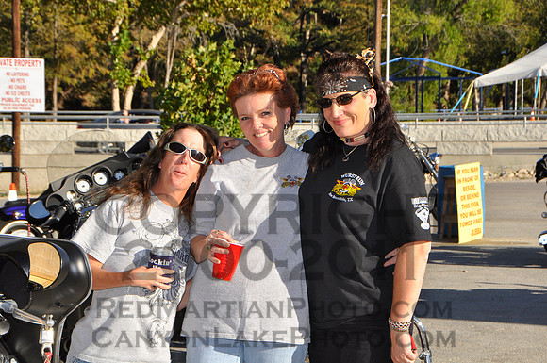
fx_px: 1821
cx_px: 274
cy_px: 182
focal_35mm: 120
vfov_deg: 11.4
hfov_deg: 17.1
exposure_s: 1/200
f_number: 13
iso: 200
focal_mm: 80
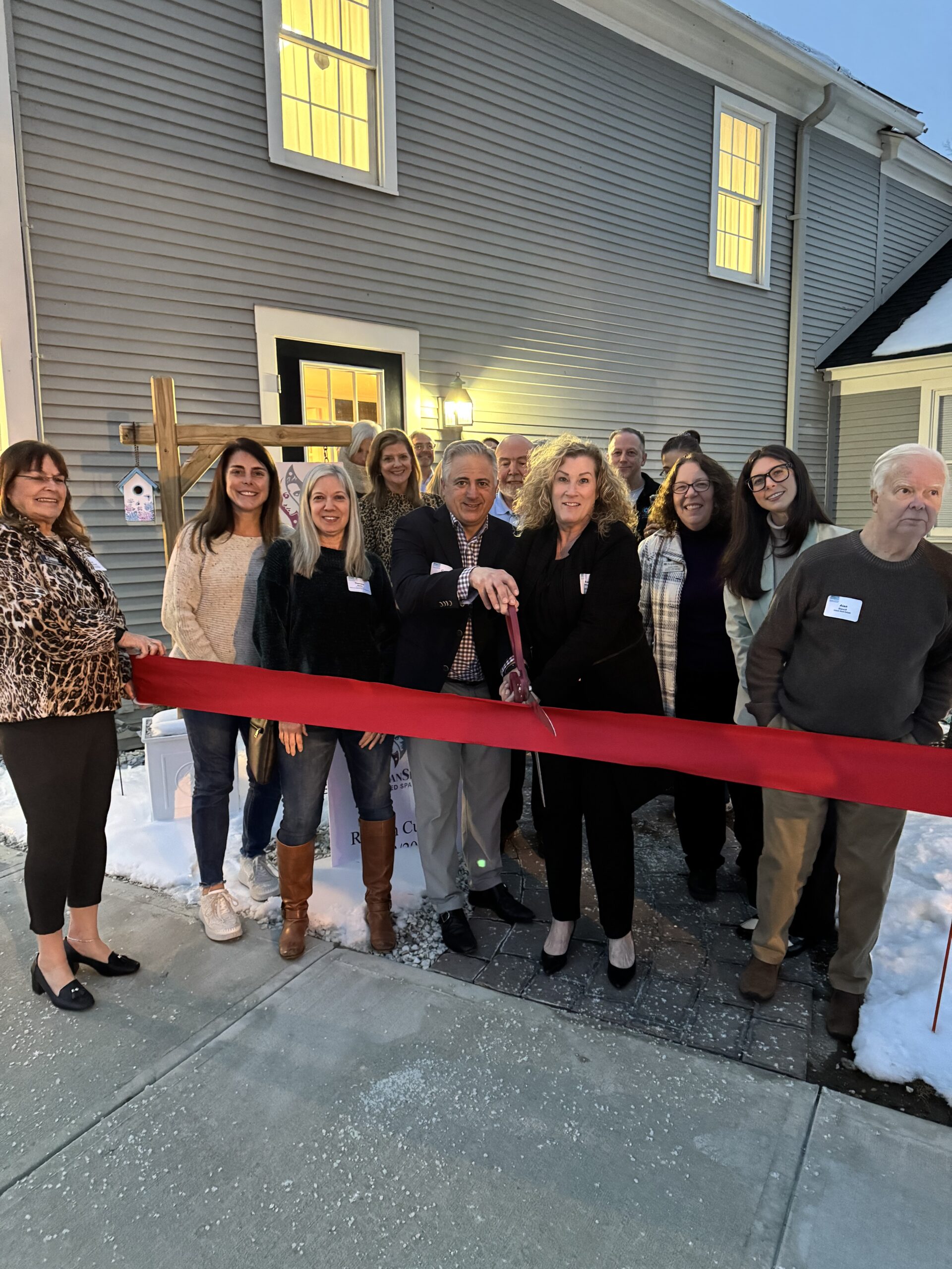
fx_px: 880
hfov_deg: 56.8
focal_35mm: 24
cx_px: 476
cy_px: 634
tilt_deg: -9.7
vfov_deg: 71.6
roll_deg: +2.5
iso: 1250
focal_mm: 6.76
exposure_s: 1/30
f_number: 1.78
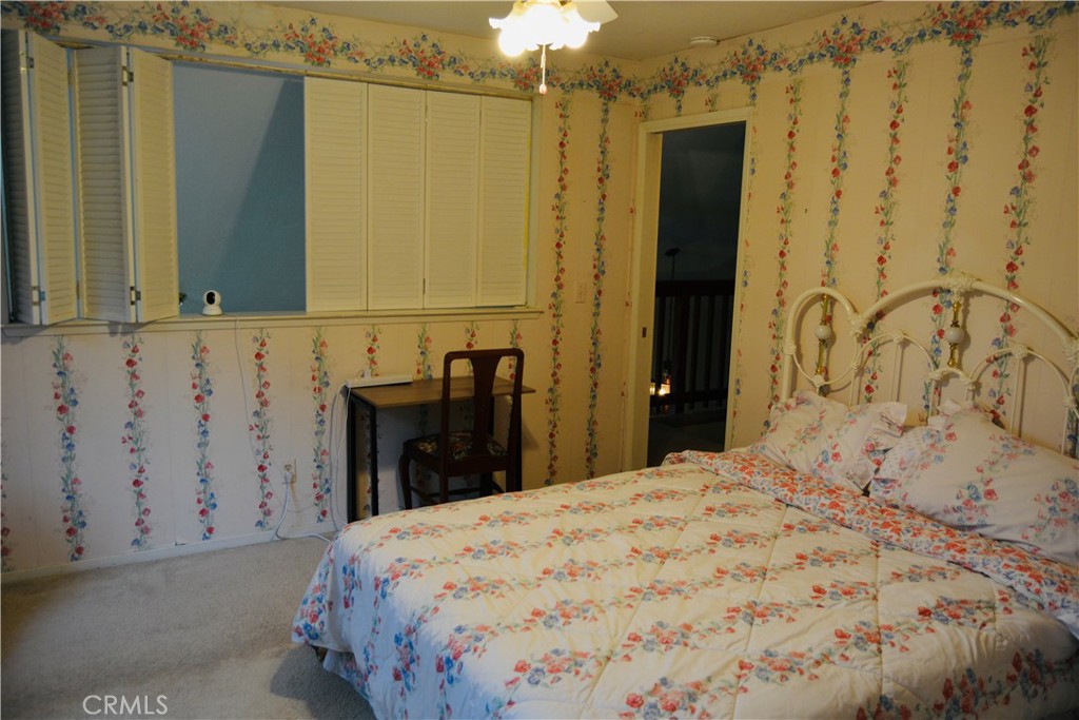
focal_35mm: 27
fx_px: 809
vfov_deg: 47.9
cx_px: 540
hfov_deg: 67.4
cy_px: 360
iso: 500
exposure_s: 1/60
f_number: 4
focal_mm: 18
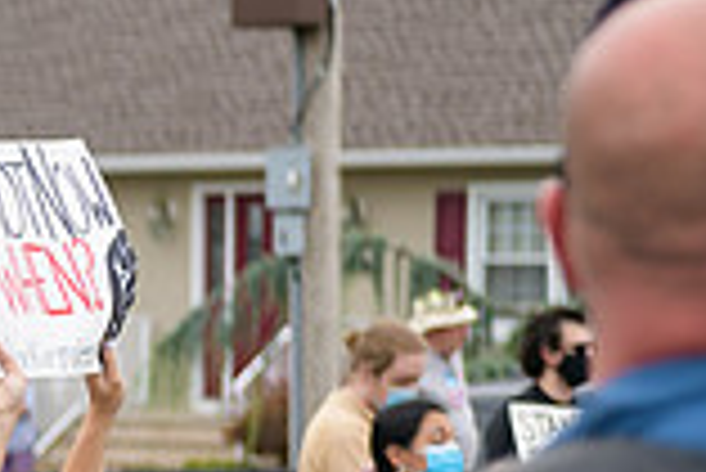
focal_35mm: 258
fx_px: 5064
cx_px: -571
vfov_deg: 5.3
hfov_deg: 7.7
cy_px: 600
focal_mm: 70
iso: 200
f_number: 3.2
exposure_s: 1/320
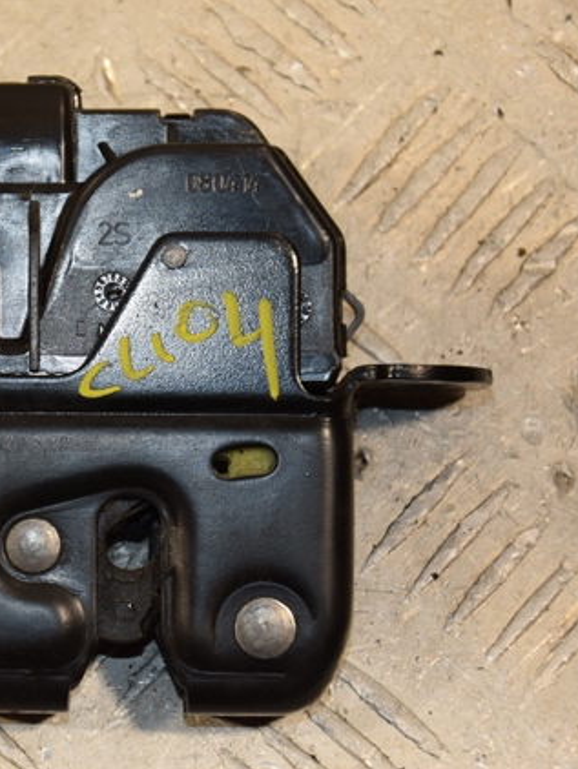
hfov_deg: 8.0
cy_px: 386
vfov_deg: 10.6
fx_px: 4131
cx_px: 40
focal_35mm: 186
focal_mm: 85
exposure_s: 1/200
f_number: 5.6
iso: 800
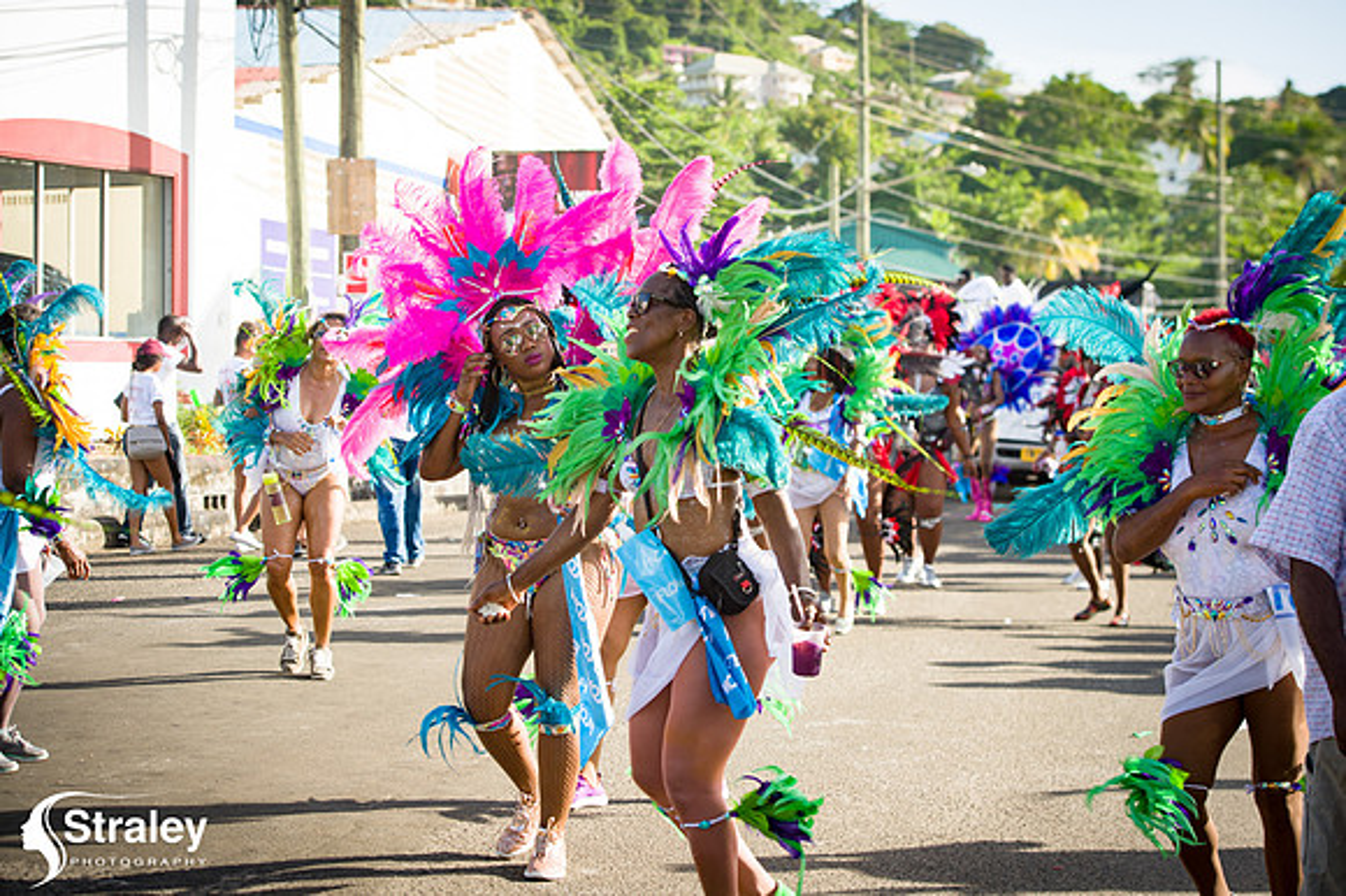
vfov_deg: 19.4
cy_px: 448
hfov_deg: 28.9
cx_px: 673
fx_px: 2616
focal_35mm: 70
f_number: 5.6
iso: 100
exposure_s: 1/200
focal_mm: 70
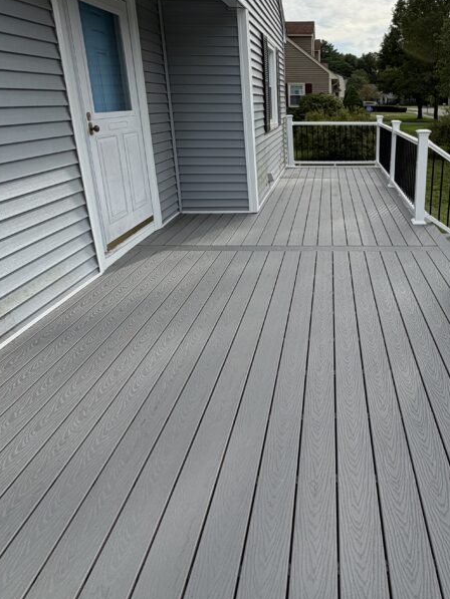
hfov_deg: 53.9
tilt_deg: -12.4
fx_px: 416
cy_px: 211
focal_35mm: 24
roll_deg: +2.0
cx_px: 344
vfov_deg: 70.0
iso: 25
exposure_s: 1/1017
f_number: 2.2
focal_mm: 2.22
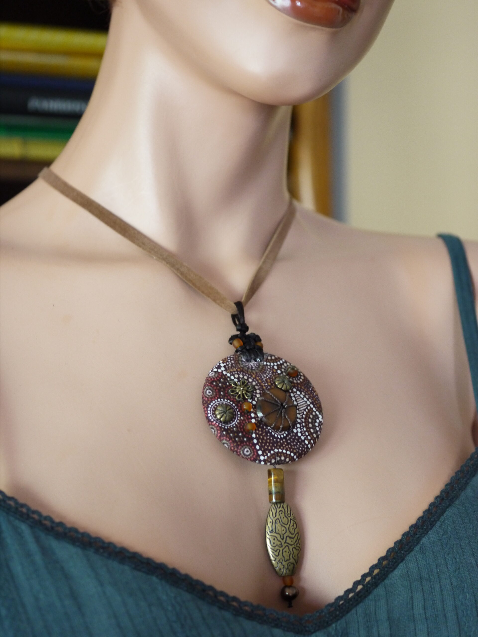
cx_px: 239
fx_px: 1105
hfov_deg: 24.4
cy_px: 318
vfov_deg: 32.2
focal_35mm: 60
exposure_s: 1/40
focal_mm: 30
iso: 800
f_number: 2.8
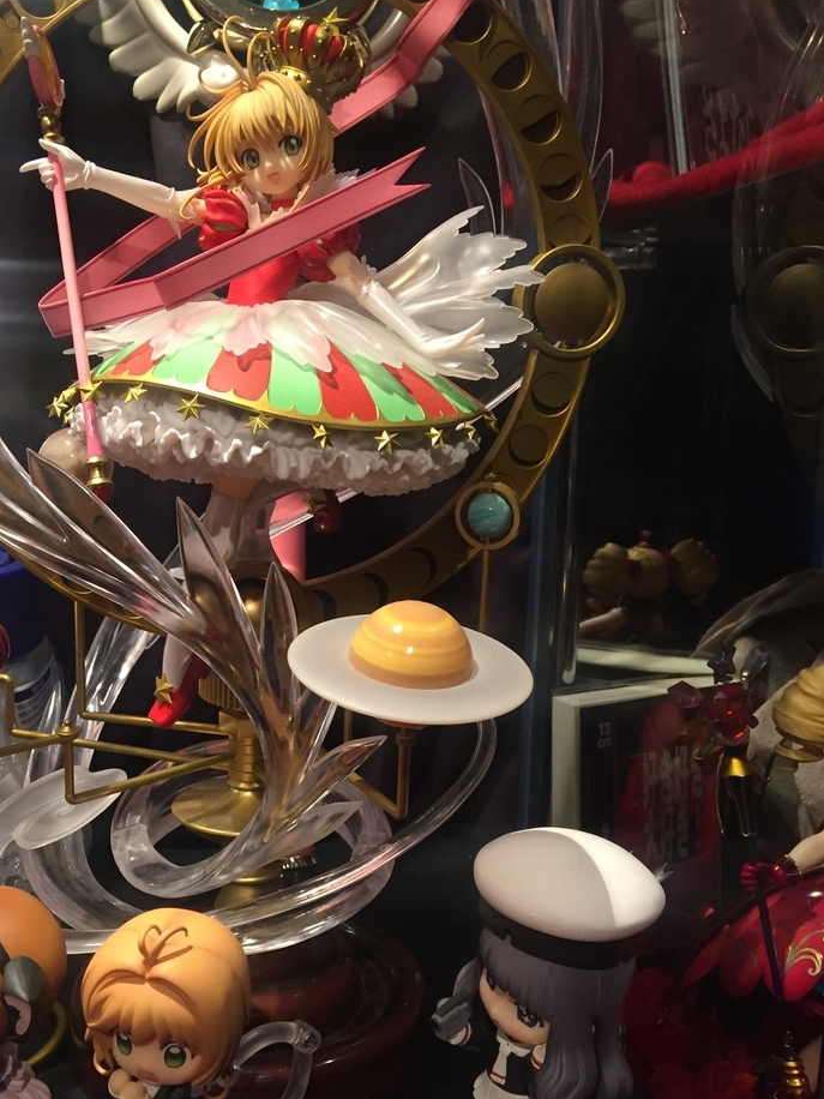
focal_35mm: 38
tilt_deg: -12.2
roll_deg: -1.2
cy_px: 612
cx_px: 290
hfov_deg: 37.4
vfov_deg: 48.9
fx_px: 1206
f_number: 2.2
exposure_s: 1/33
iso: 200
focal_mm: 4.15
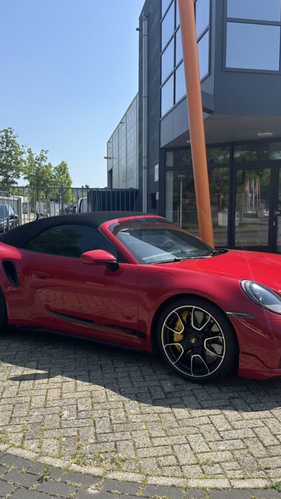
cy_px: 249
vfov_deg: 56.6
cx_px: 157
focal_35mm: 35
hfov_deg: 33.7
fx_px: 464
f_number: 1.78
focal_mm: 6.86
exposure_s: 1/2967
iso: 80
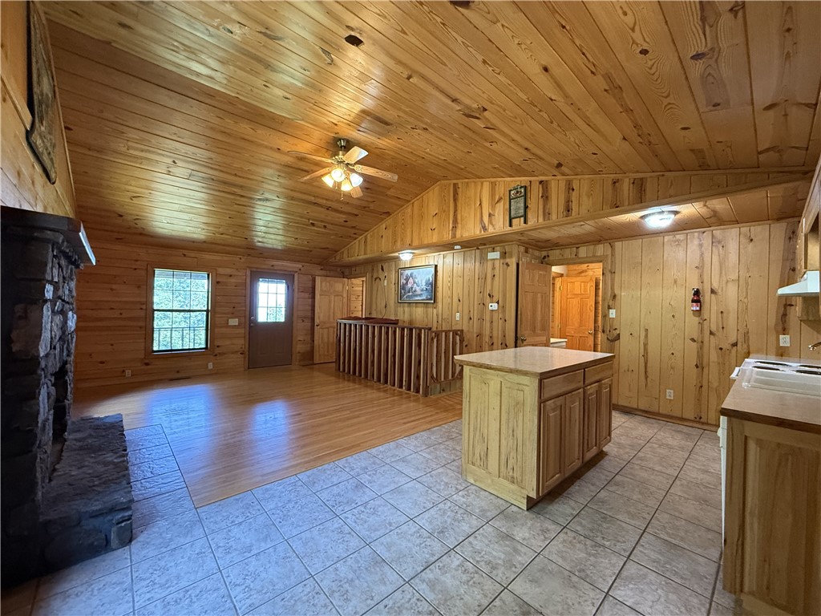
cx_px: 410
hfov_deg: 102.1
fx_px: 332
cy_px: 308
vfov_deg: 85.7
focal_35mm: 14
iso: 500
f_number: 2.2
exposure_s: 1/60
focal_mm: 2.22
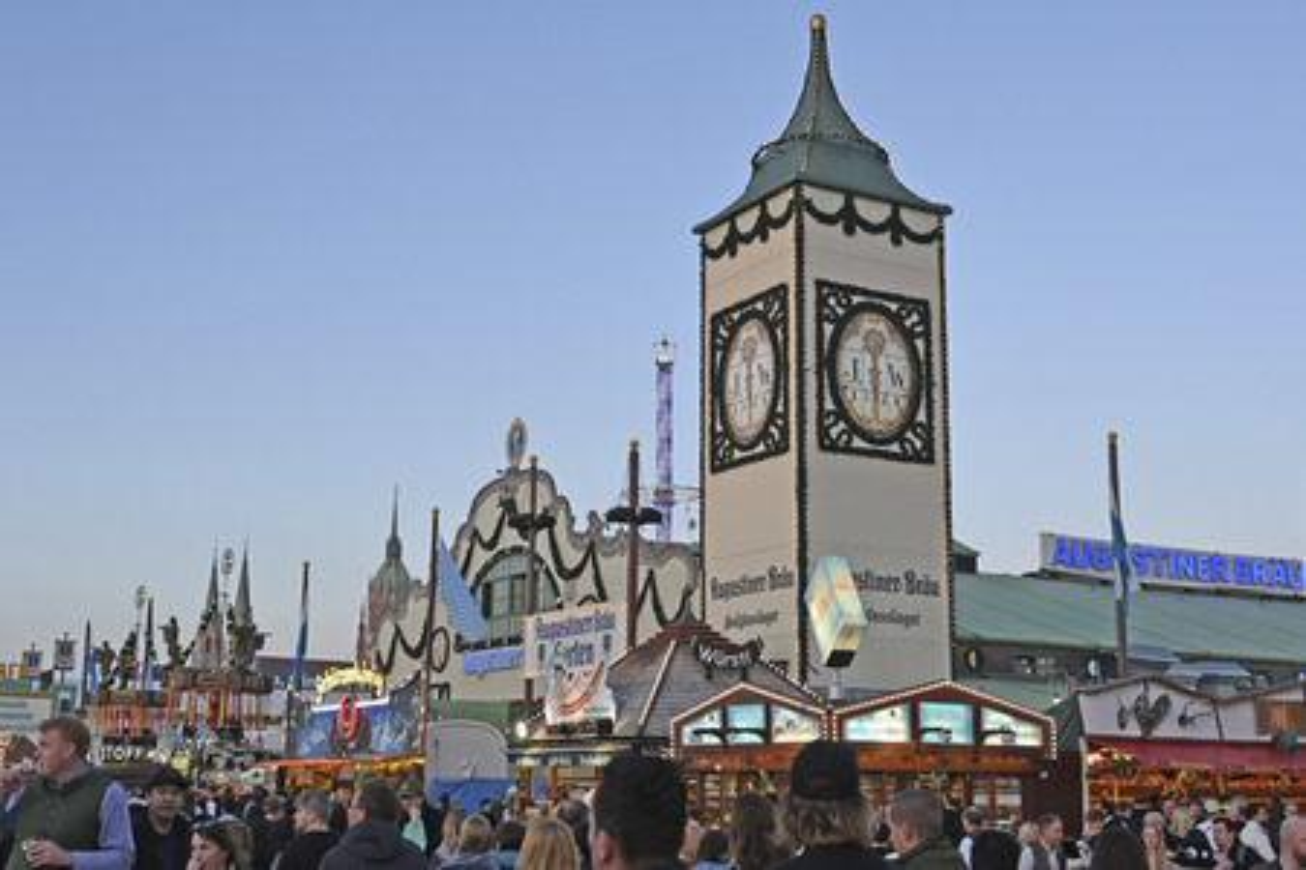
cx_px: 653
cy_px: 435
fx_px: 1596
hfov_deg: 44.5
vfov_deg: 30.5
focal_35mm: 44
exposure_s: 1/250
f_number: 4.5
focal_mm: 29.5
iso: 360
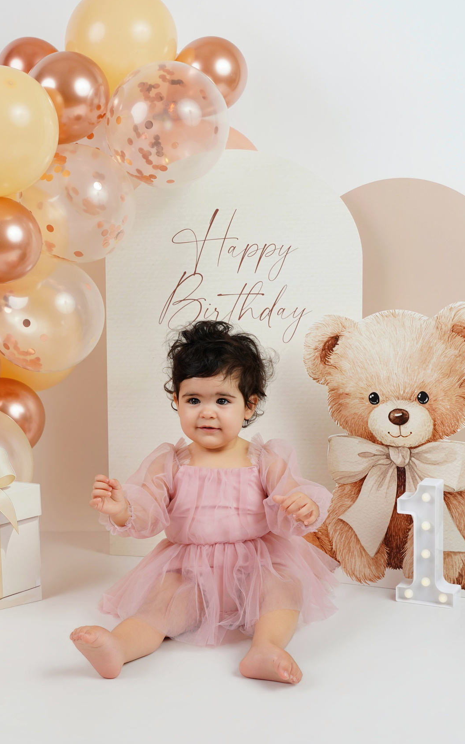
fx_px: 1205
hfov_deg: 21.8
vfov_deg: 34.3
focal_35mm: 59
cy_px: 369
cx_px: 201
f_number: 5.6
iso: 320
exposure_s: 1/160
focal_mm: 38.3
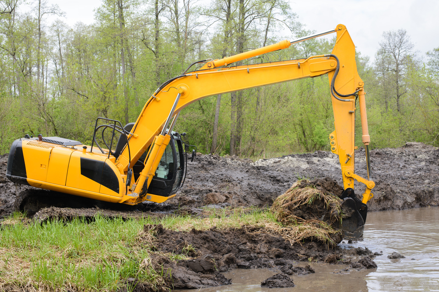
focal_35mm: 51
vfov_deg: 26.5
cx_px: 219
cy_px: 144
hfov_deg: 38.9
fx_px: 622
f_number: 8
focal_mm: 50
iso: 200
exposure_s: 1/200
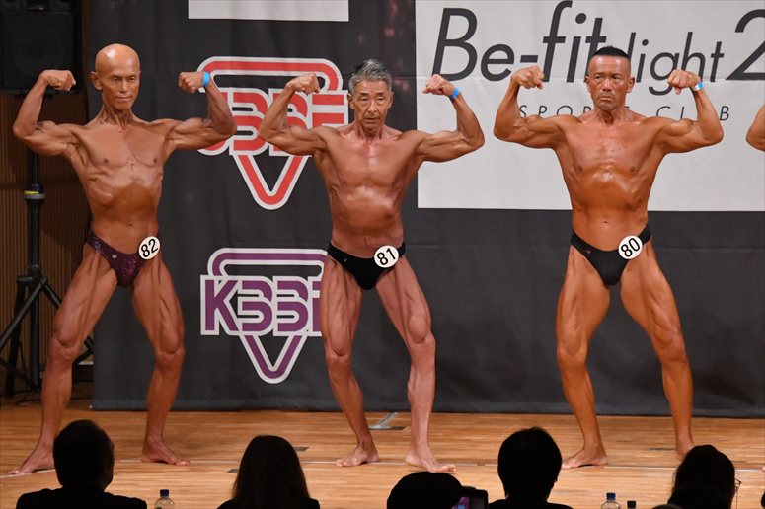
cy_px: 254
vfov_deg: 5.1
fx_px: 5735
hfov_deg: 7.6
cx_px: 382
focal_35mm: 270
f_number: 5.6
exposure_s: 1/400
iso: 8000
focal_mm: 180
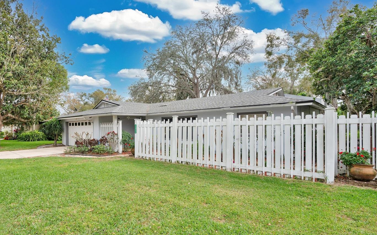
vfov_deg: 62.2
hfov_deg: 87.5
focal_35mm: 19
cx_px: 163
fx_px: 195
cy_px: 120
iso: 100
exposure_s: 1/200
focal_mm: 16
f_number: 8
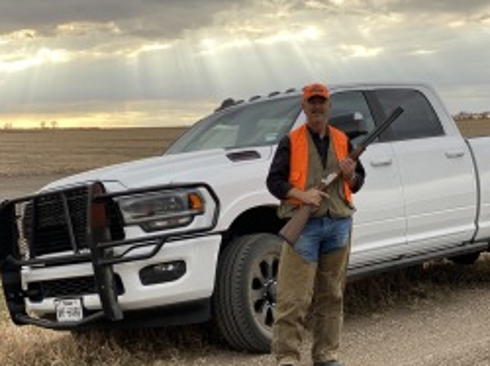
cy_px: 153
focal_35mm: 76
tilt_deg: -1.9
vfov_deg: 19.3
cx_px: 253
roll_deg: +0.0
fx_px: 1075
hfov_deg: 25.7
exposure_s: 1/131
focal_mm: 6
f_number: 2
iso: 20
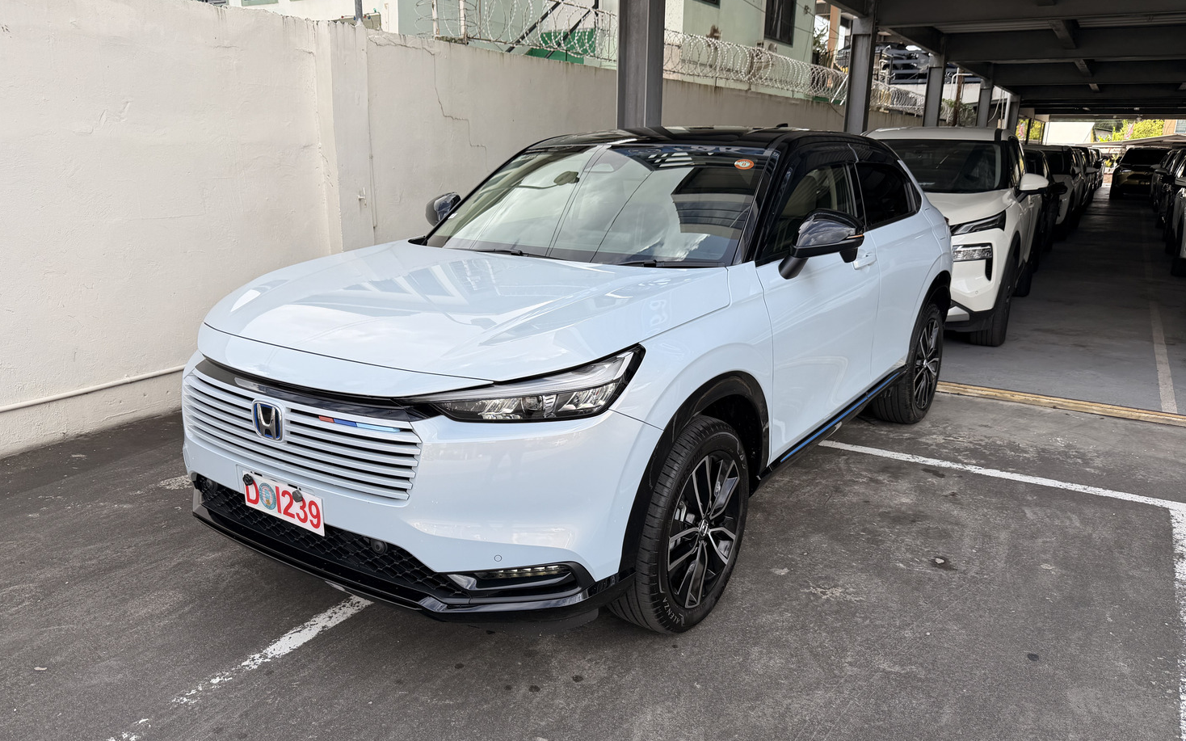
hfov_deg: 70.4
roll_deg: -0.7
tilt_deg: -17.2
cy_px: 397
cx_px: 591
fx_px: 840
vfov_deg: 47.5
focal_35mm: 26
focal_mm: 6.76
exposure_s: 1/2000
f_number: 1.78
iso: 80
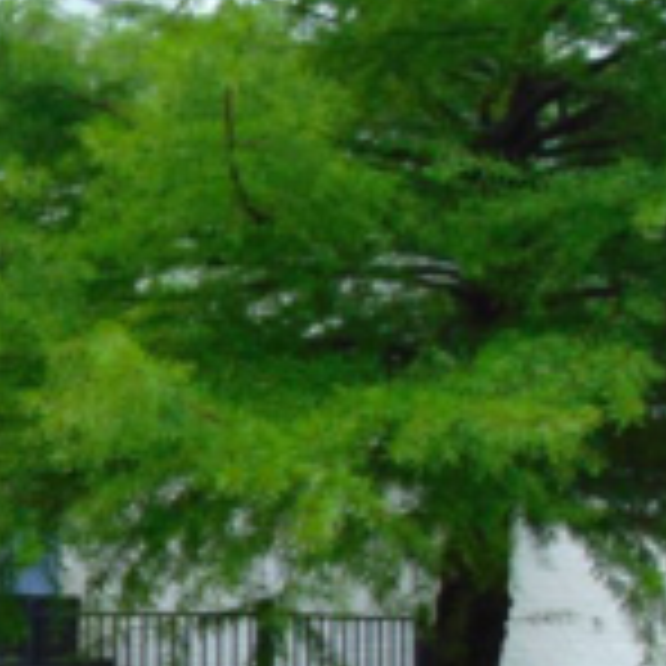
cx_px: -218
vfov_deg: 12.4
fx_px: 3026
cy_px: 702
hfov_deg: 12.2
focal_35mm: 139
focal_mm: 6.3
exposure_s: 1/160
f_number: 3.2
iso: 80
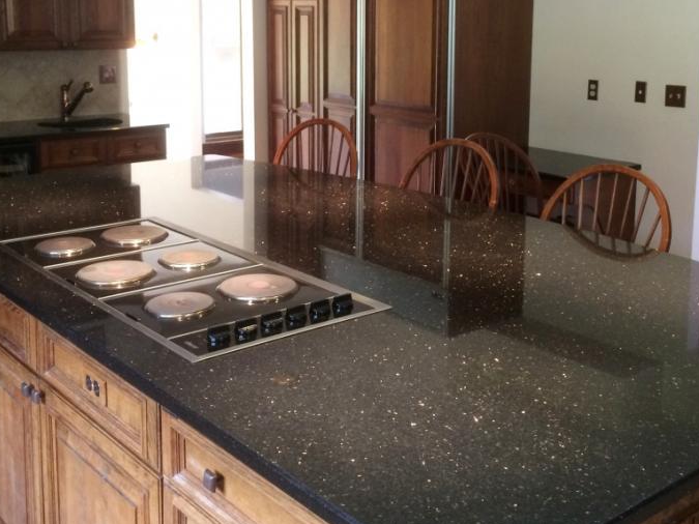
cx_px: 356
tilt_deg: -9.9
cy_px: 148
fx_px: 888
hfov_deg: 43.0
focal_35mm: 44
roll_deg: +0.3
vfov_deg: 32.4
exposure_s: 1/30
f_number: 2.2
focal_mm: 4.15
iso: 160
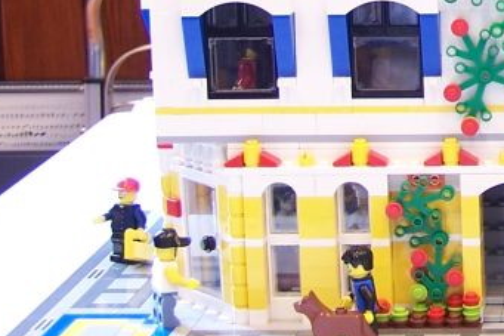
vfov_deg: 9.0
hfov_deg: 13.0
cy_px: -52
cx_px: 735
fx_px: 2099
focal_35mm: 150
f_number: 3
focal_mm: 8
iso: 80
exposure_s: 1/6
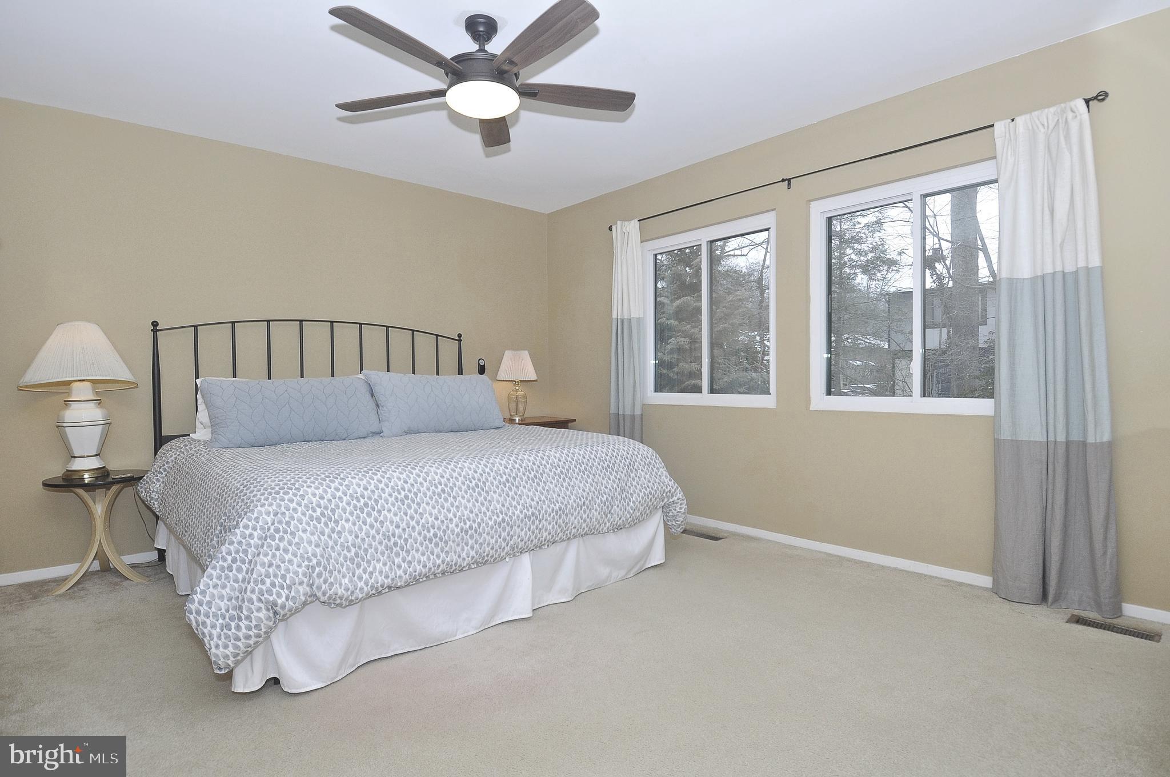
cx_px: 585
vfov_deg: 67.2
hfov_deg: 90.1
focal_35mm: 18
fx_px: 584
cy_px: 388
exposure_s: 1/125
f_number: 6.3
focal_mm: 12
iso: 400
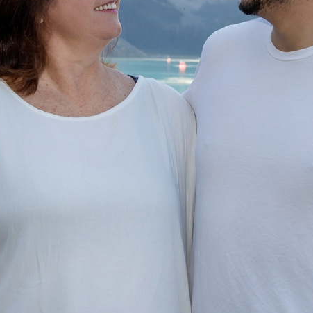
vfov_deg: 10.6
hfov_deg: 10.6
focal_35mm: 164
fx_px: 1678
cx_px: 212
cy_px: 66
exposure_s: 1/200
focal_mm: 34
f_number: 6.3
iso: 320
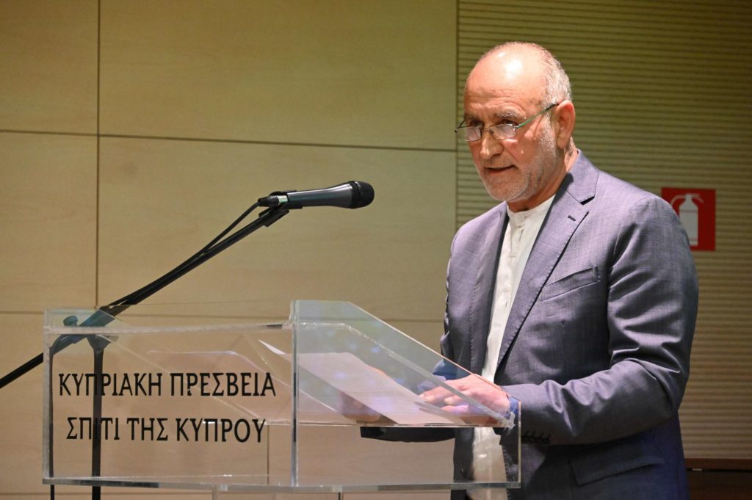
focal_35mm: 150
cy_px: 250
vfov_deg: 9.1
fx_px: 3131
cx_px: 376
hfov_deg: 13.7
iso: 11400
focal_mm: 150
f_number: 5.6
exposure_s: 1/320
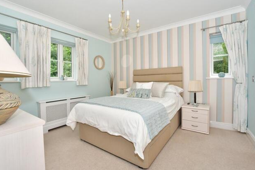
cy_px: 81
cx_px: 128
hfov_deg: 96.7
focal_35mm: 16
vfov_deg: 73.7
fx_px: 113
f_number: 7.1
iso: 800
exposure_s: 1/60
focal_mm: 10
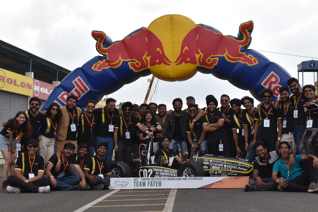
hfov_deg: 35.9
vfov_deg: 24.4
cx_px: 156
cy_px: 113
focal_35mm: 56
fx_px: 491
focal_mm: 31
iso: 200
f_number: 8
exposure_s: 1/250
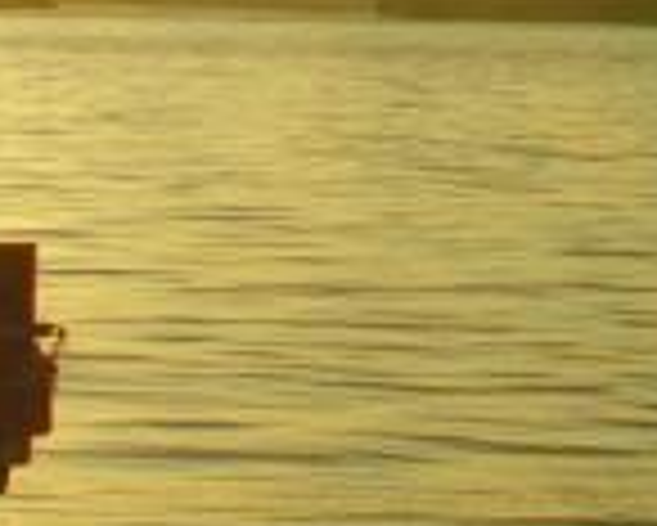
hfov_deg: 7.2
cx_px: 1966
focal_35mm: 240
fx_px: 4670
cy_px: -513
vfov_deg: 6.3
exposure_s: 1/156
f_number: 8
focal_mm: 8.9
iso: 50
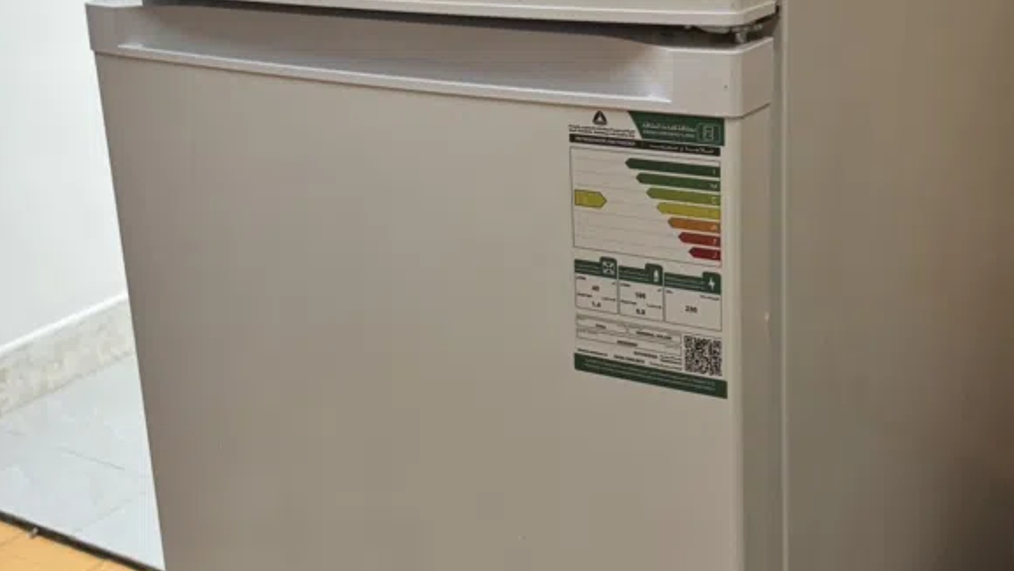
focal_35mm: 29
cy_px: 211
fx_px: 780
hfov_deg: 66.0
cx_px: 504
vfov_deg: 39.9
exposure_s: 1/60
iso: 400
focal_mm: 6.76
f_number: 1.78
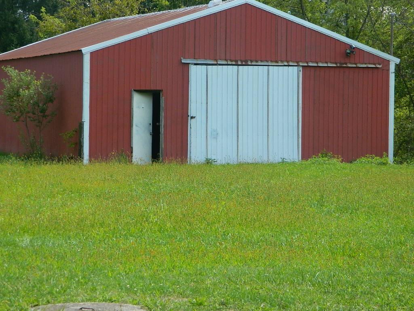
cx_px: 207
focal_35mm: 129
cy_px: 156
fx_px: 1543
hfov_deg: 15.3
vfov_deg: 11.5
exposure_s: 1/500
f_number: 4.7
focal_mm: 23.2
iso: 180
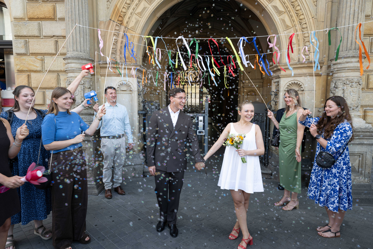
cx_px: 186
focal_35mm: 24
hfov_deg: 73.7
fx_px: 249
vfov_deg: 53.1
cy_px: 124
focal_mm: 24
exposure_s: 1/60
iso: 125
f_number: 6.3
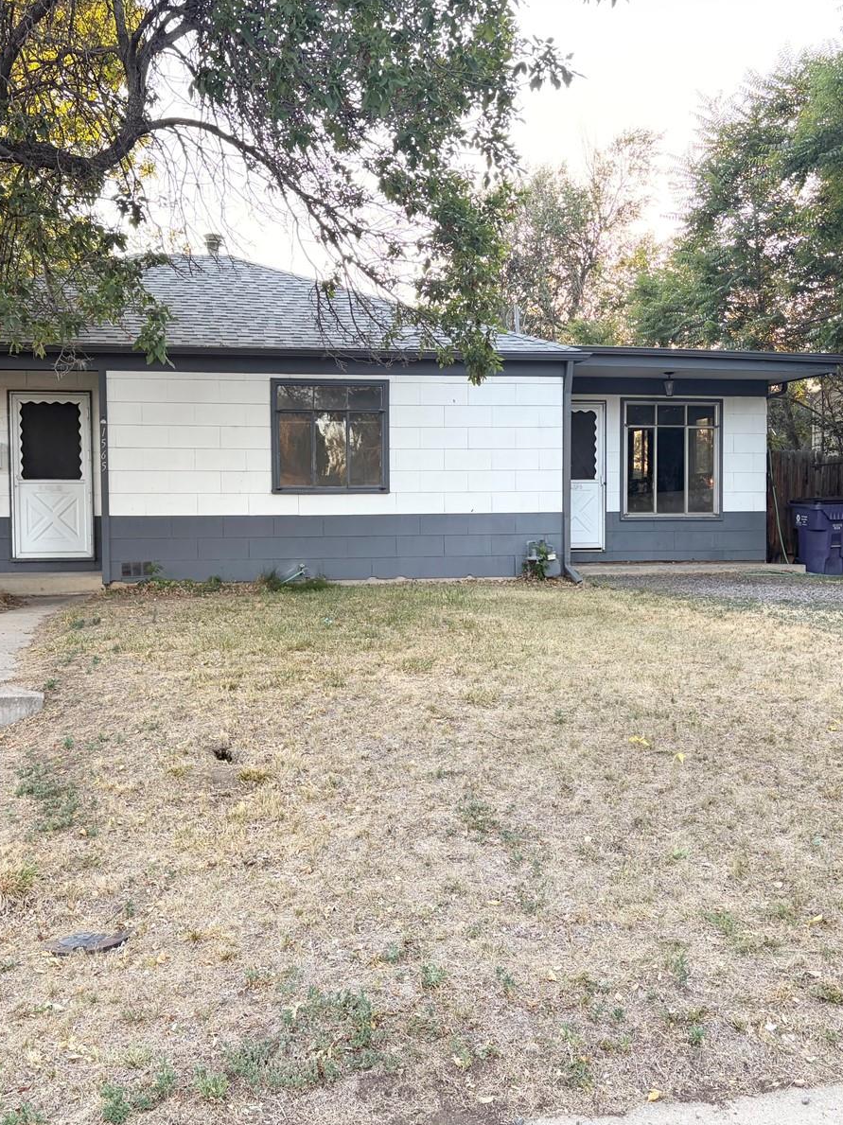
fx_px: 1137
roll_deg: +1.0
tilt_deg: -2.7
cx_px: 341
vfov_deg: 52.6
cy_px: 565
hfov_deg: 40.5
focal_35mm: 35
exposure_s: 1/200
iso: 64
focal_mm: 5.96
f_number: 1.6
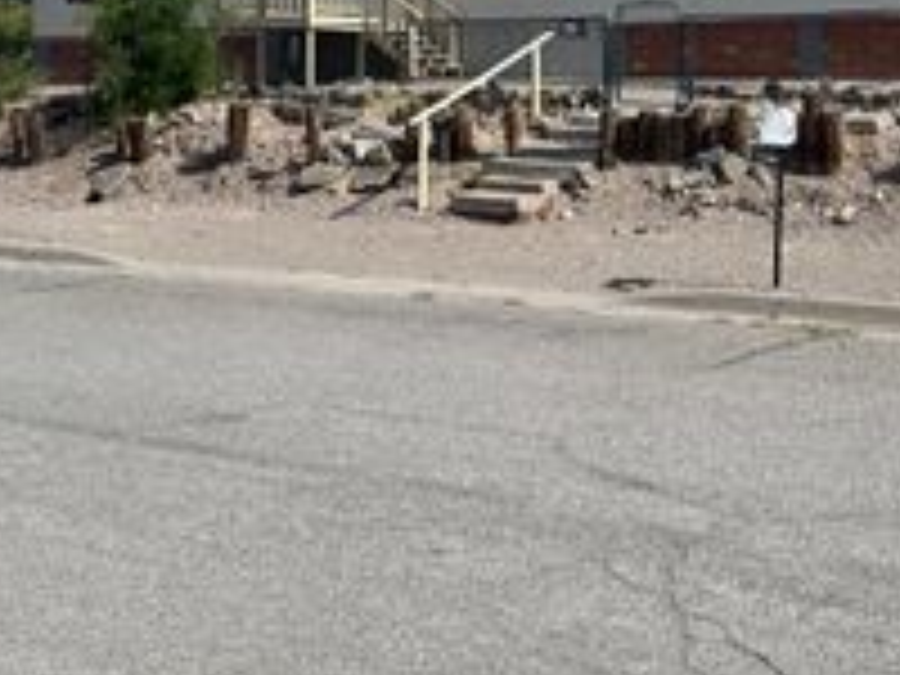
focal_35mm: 60
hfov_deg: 31.8
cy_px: -16
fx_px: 1560
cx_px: 621
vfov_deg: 23.3
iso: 80
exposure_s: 1/6623
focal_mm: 6.86
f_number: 1.78
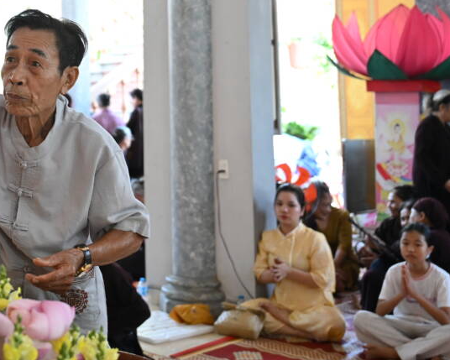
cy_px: 39
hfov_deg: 28.2
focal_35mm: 64
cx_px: 29
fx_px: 853
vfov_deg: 23.2
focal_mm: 30.5
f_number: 2.8
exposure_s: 1/320
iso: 2500
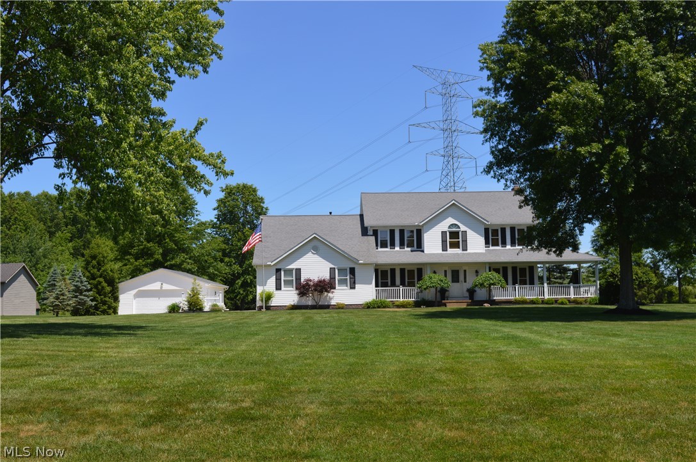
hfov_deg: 49.6
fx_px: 753
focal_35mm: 39
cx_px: 348
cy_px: 231
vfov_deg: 34.1
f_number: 8
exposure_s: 1/250
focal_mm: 26
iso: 100
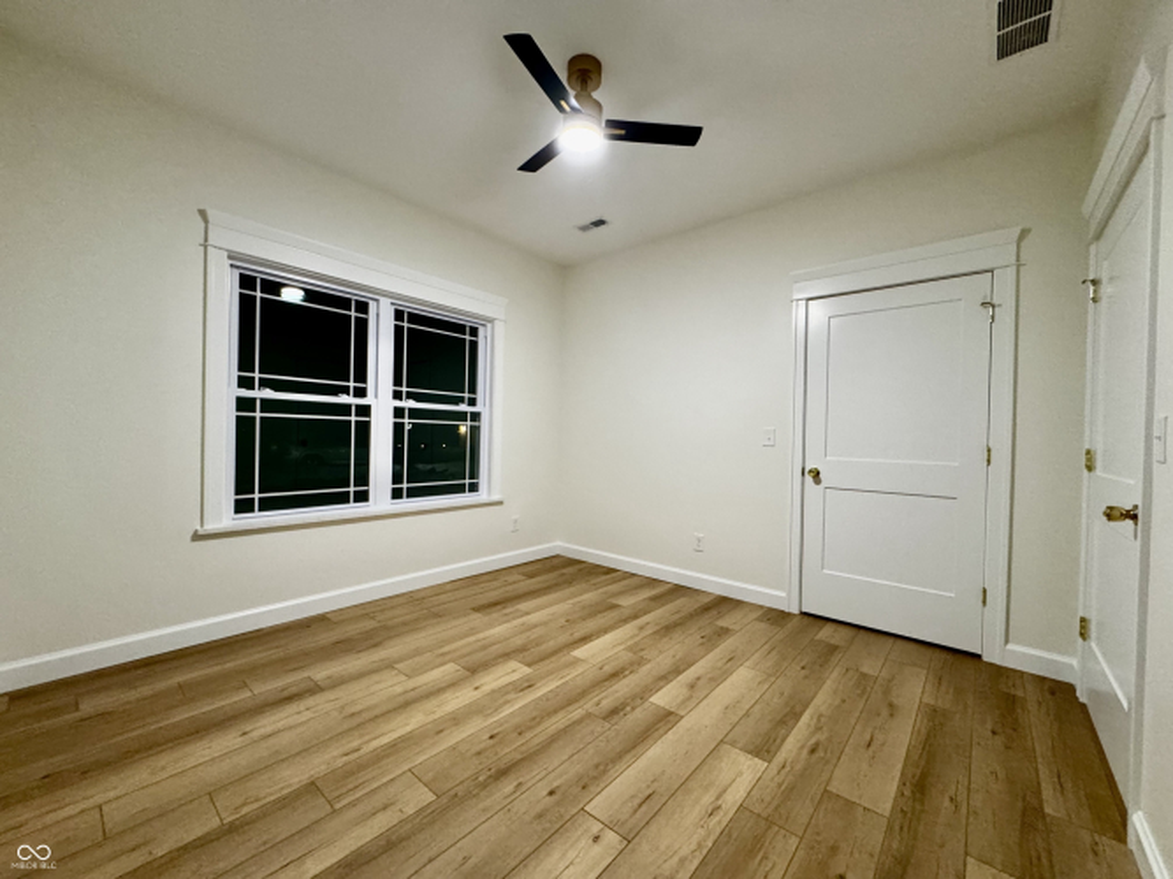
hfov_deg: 102.1
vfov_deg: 85.7
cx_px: 586
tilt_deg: -1.4
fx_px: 474
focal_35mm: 14
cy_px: 440
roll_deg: -1.3
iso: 400
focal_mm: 2.22
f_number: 2.2
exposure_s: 1/60
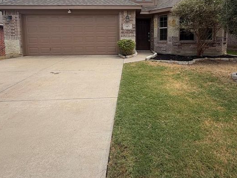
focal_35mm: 22
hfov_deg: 75.9
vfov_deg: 59.3
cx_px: 137
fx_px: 151
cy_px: 56
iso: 20
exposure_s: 1/928
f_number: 2.2
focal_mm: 2.22
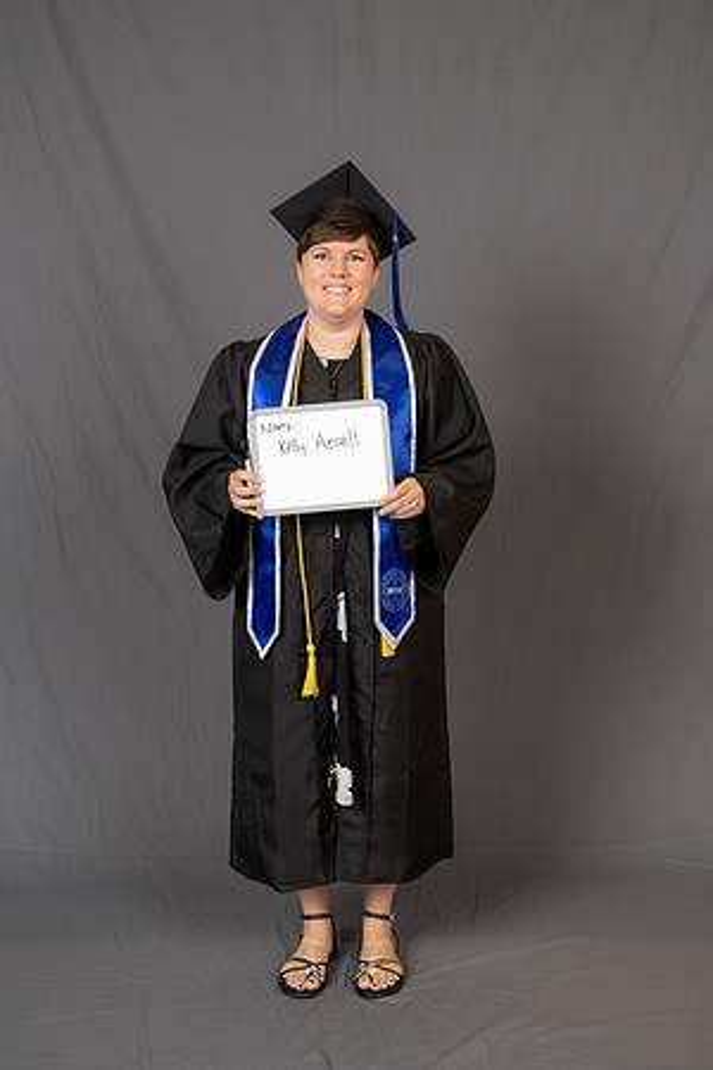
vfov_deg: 36.9
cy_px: 535
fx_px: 1604
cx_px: 356
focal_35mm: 54
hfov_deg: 25.1
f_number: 8
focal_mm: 54
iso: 2000
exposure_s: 1/200
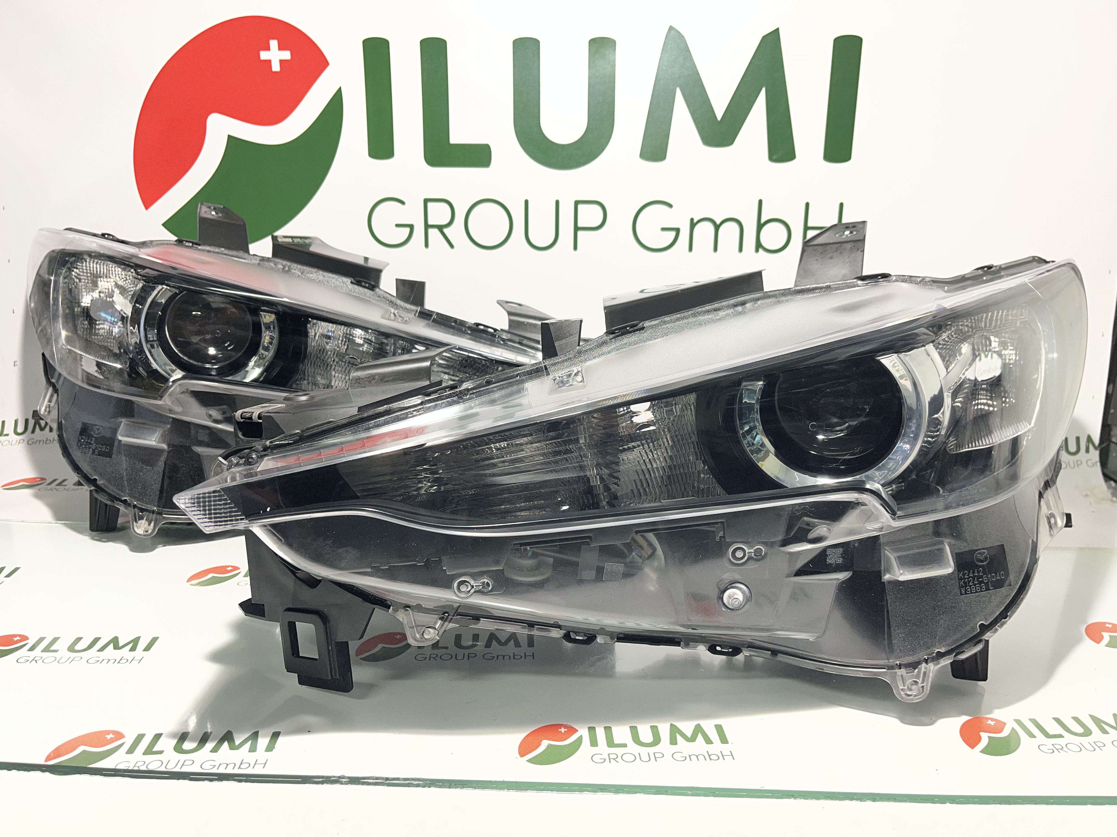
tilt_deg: -15.8
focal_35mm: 26
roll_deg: -1.5
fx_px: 839
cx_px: 558
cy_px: 418
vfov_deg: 53.1
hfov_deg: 67.3
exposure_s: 1/100
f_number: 1.6
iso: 50
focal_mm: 5.1
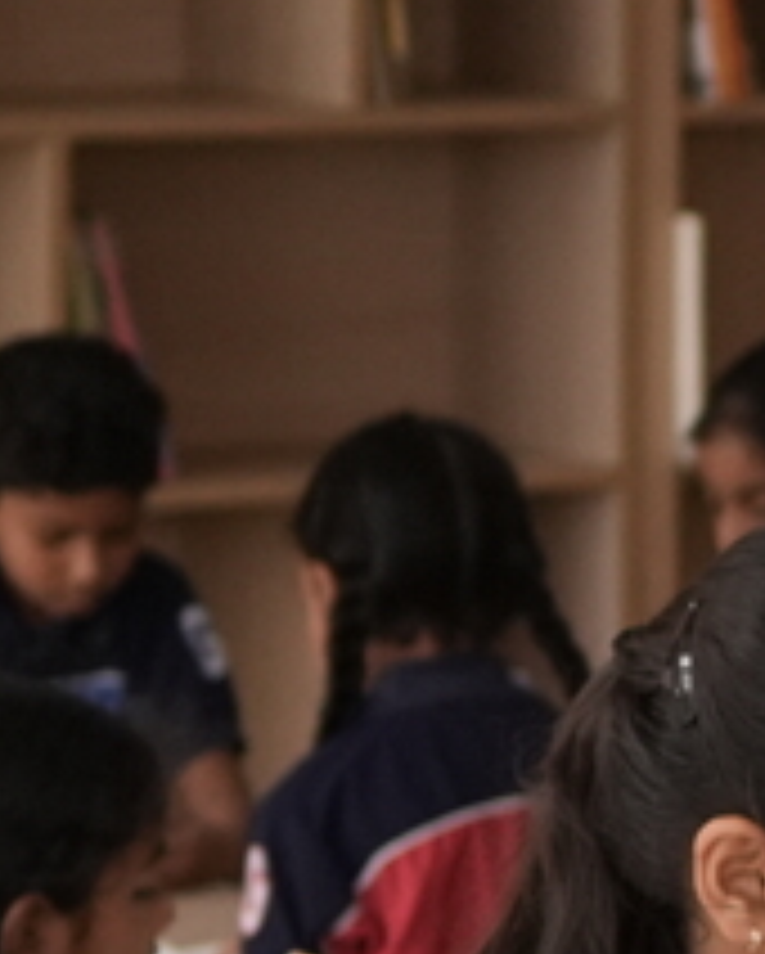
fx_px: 10400
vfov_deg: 5.3
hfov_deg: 3.9
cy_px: 594
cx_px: 3272
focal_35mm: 368
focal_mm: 35
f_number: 2.8
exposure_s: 1/1600
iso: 640
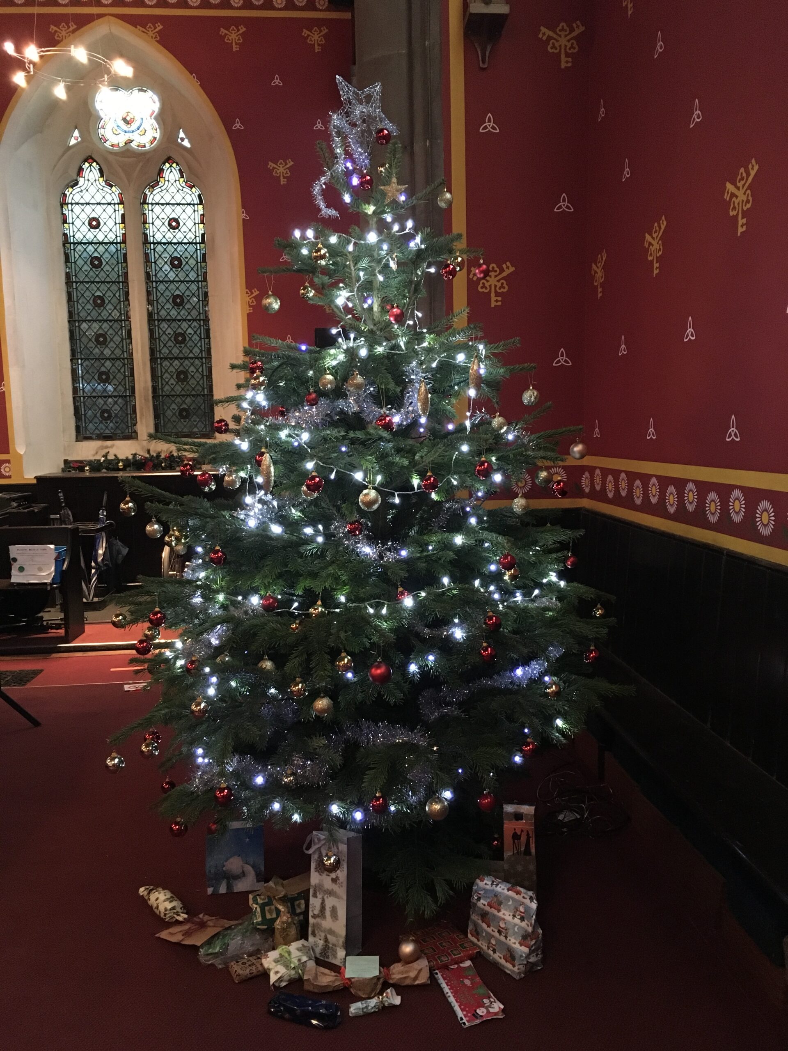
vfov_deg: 61.7
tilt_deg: -6.0
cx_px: 394
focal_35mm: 29
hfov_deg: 48.2
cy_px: 526
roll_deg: +0.6
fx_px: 880
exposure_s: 1/17
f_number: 2.2
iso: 250
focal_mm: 4.15
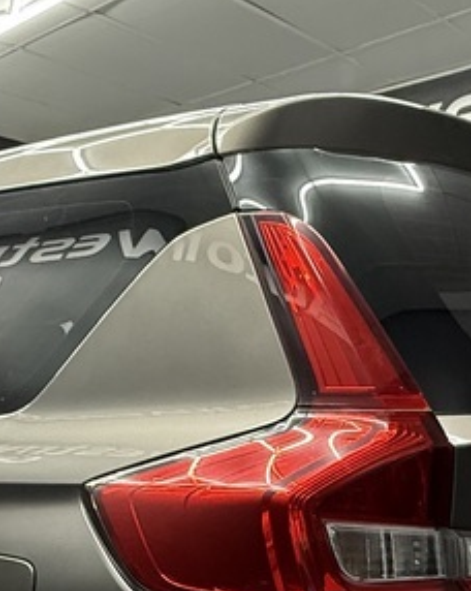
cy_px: 550
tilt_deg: -10.8
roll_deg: +1.0
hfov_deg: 30.8
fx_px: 856
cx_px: 217
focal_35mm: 49
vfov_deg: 35.5
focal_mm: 2.22
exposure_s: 1/50
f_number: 2.2
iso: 320
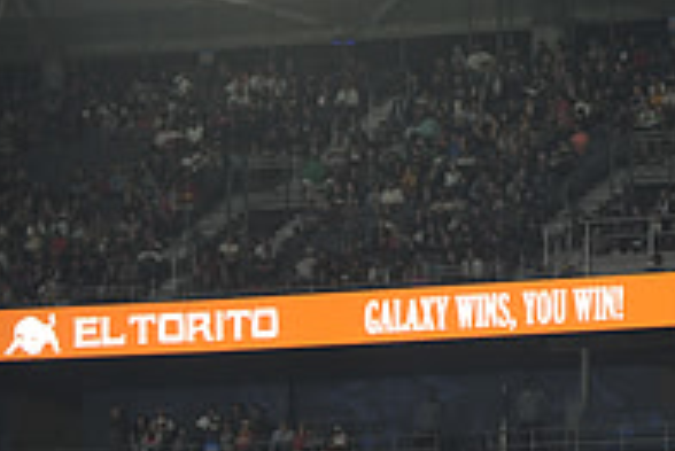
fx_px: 6436
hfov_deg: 6.0
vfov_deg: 4.0
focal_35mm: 343
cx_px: 889
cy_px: 544
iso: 1250
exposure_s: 1/1000
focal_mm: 116
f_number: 2.8
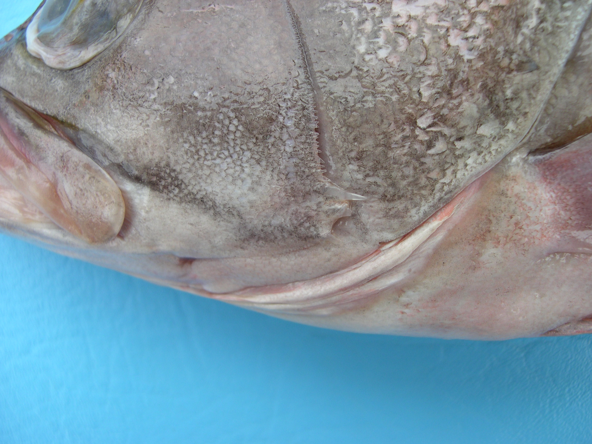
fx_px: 650
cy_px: 222
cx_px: 296
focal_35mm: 38
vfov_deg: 37.7
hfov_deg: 49.0
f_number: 2.8
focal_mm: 8
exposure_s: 1/230
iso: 100
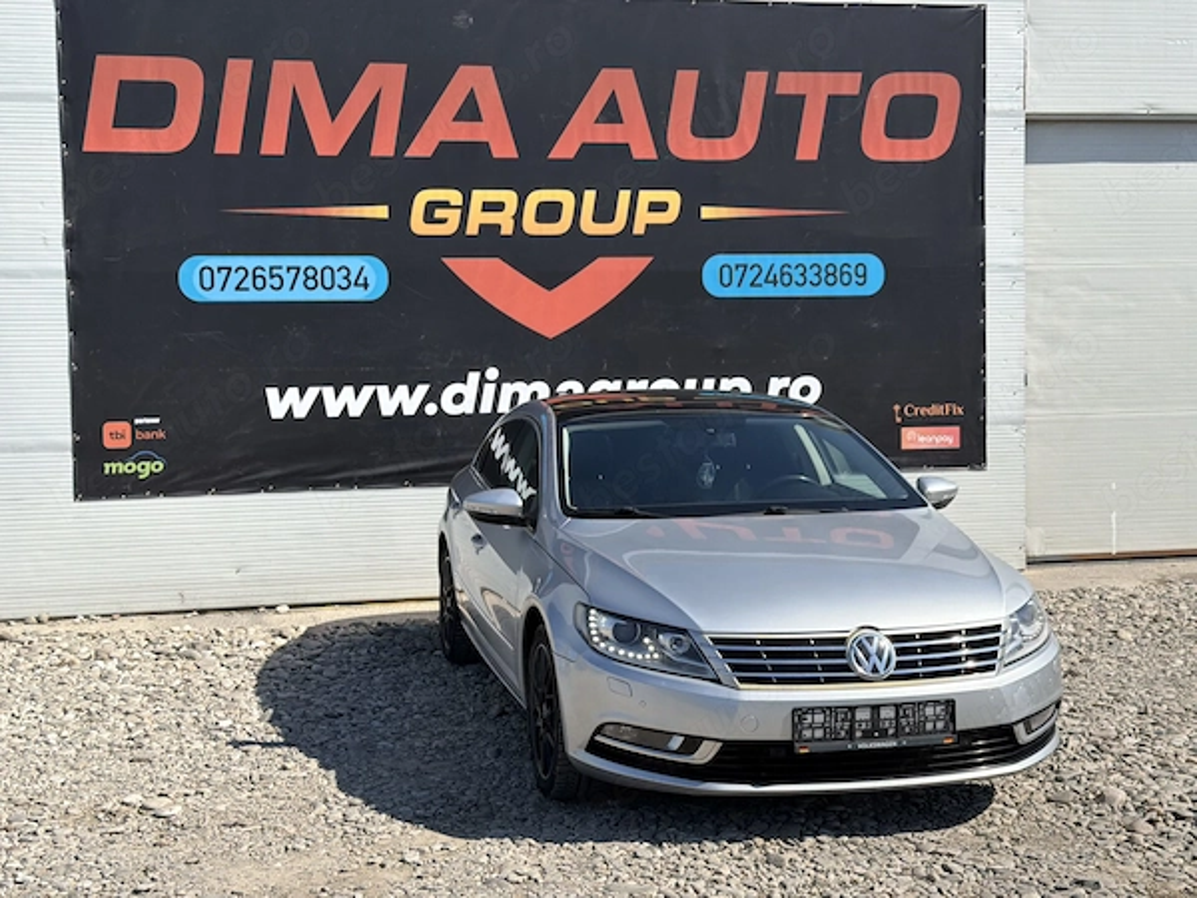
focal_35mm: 48
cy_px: 449
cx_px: 598
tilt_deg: -1.0
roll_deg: +1.2
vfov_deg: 30.3
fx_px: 1660
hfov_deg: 39.7
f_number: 1.78
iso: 80
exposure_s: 1/5587
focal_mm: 6.76
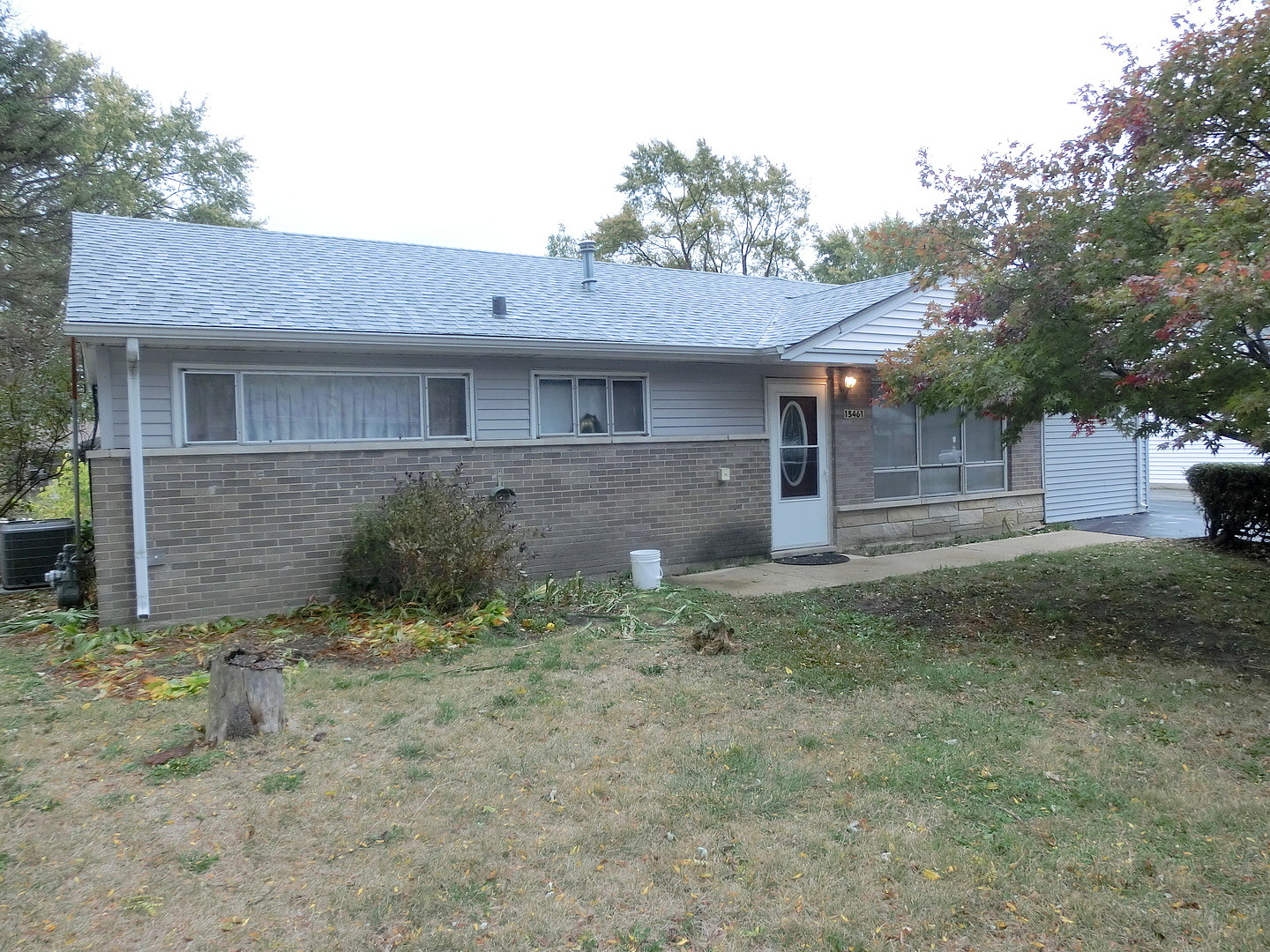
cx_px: 635
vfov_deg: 56.8
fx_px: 881
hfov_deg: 71.6
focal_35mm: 24
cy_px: 476
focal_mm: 4.24
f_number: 3
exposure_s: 1/125
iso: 200
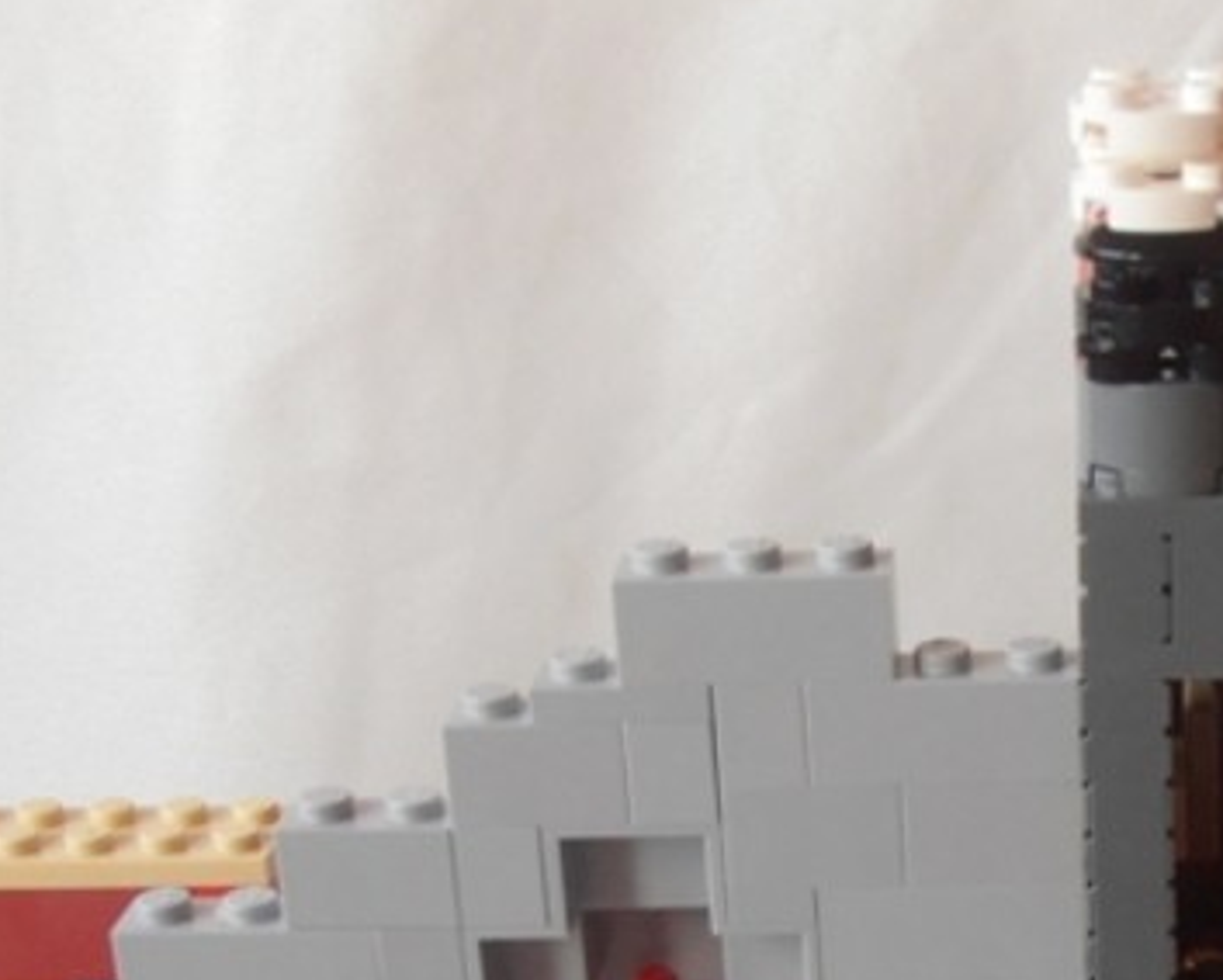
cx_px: 1095
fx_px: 3333
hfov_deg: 20.4
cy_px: 968
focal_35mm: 92
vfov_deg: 16.4
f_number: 3.9
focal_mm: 6.61
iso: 125
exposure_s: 1/30
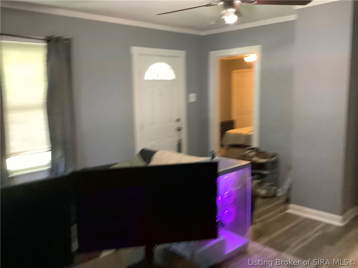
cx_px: 179
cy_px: 134
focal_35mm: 31
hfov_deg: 58.4
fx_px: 321
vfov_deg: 45.4
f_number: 2.4
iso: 400
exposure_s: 1/25
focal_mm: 3.3
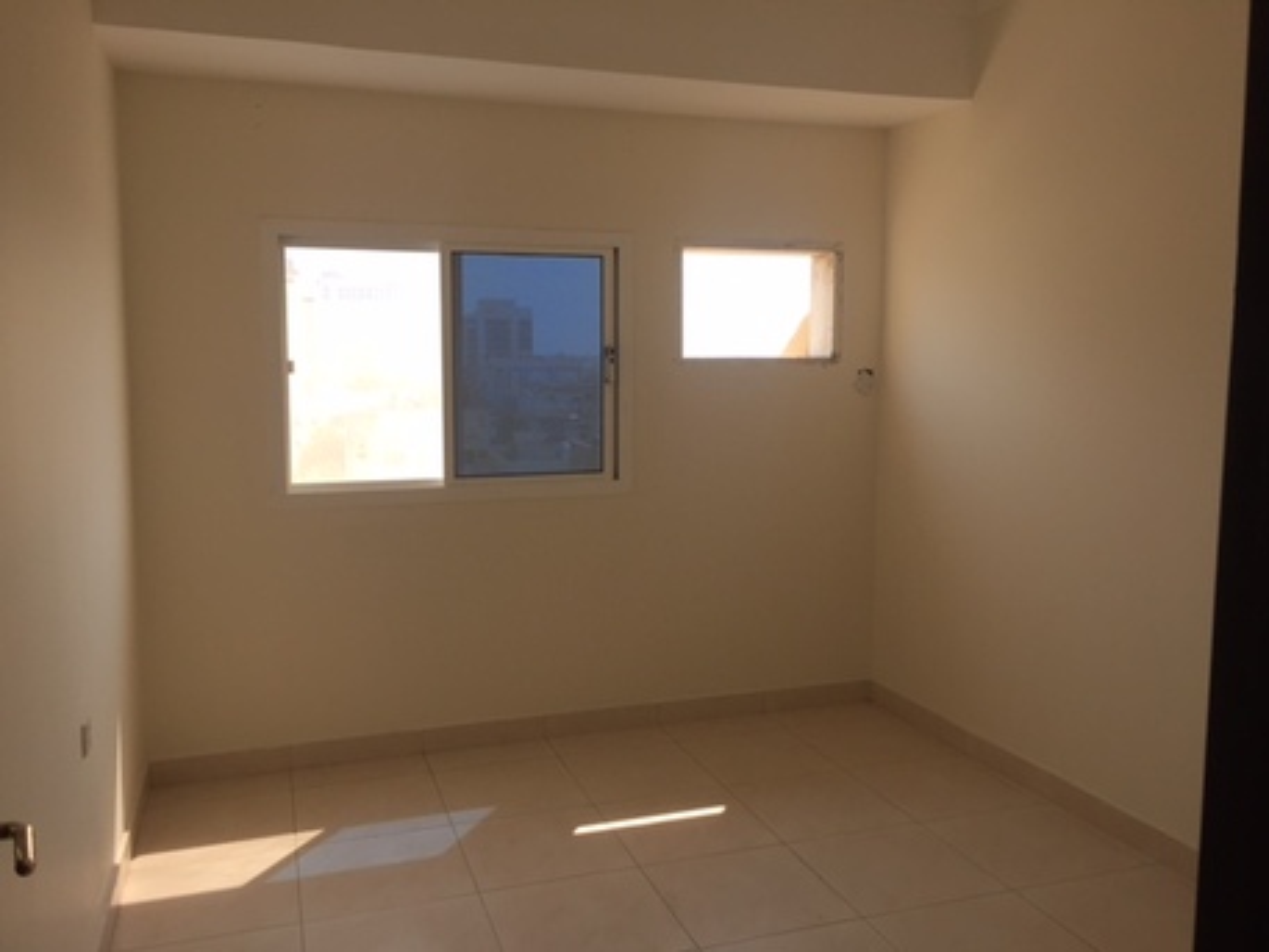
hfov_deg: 61.6
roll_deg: -0.9
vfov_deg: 48.2
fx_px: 1063
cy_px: 476
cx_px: 634
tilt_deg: -7.7
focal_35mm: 29
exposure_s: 1/501
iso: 32
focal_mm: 4.15
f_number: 2.2
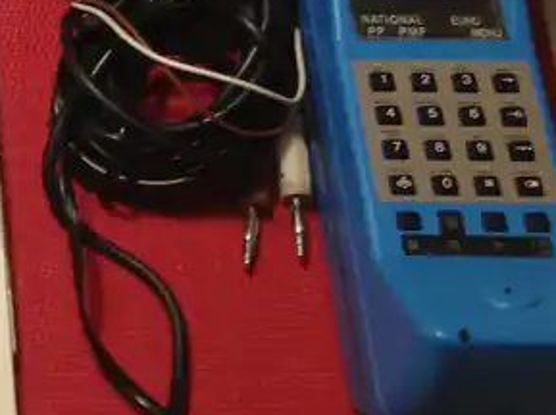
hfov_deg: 15.2
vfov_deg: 12.1
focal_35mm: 121
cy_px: -19
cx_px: -242
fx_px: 1941
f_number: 2.4
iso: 100
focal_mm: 4.28
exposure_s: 1/15
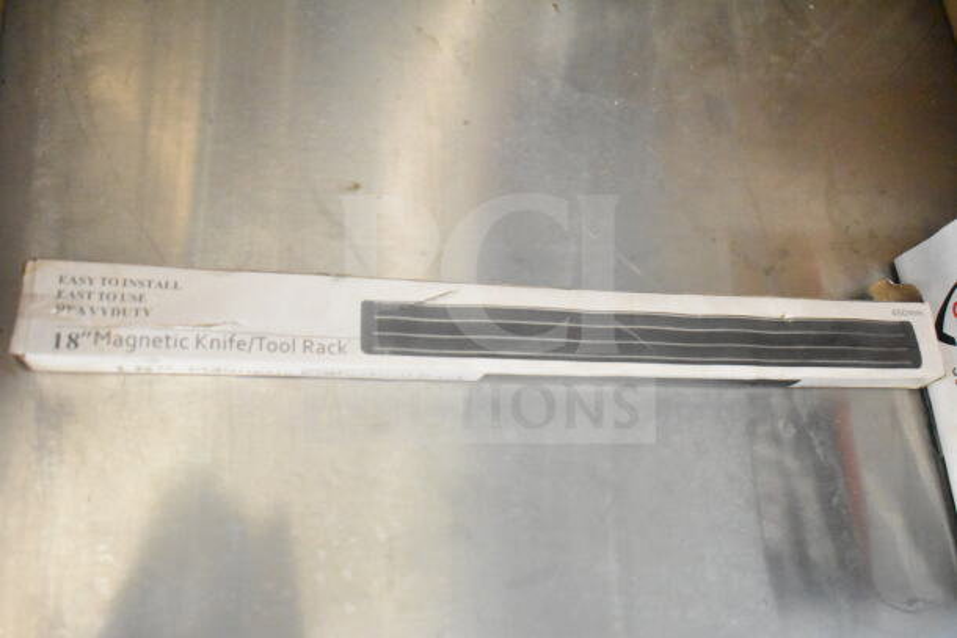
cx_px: 478
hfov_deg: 53.1
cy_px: 319
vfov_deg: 36.9
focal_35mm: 36
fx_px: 957
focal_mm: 24
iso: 12800
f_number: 4
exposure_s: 1/40
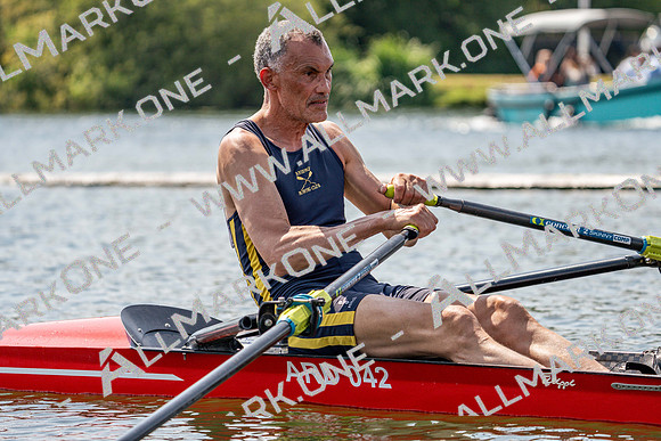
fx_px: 4095
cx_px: 330
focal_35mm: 223
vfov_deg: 6.2
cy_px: 220
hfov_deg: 9.2
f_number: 5.6
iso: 250
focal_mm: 223
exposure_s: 1/1600
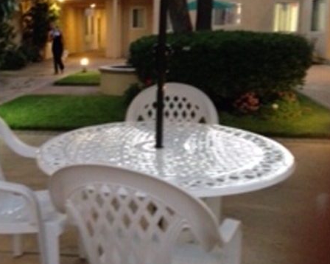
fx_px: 469
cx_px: 96
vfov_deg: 31.3
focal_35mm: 48
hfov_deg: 38.1
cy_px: 105
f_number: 2.4
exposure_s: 1/15
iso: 640
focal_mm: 4.12
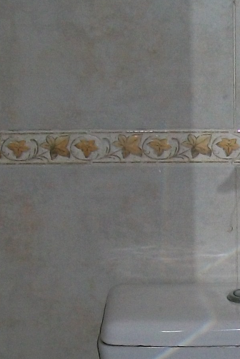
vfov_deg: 14.9
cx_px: 373
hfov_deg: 9.8
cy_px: 354
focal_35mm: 135
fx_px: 1349
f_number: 2.7
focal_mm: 6
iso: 80
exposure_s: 1/30
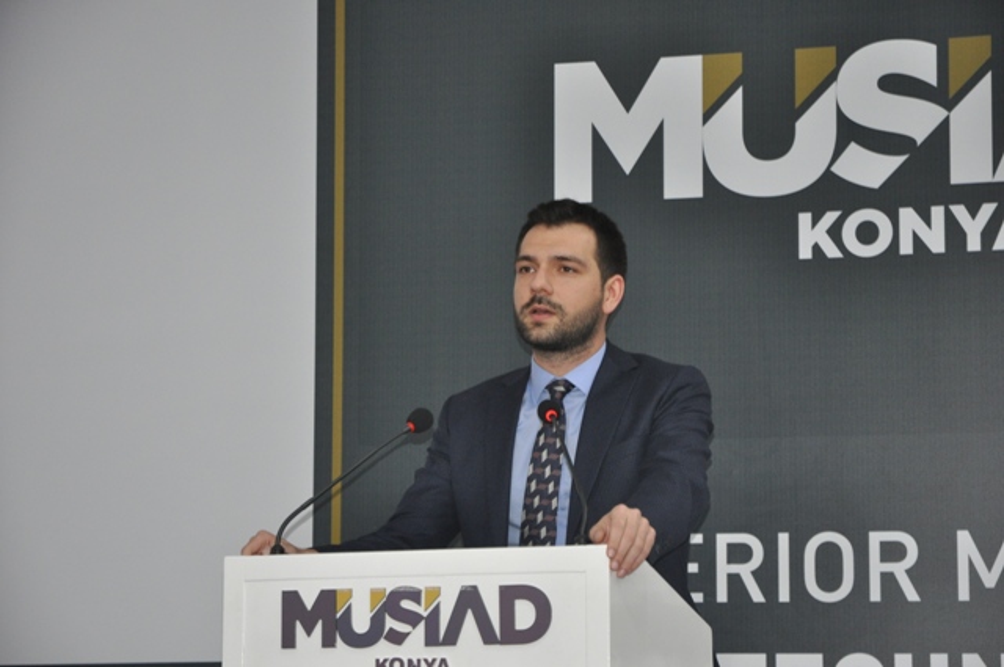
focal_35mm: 105
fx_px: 2925
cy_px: 334
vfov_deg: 13.0
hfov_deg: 19.5
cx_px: 502
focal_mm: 70
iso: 800
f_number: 4.5
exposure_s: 1/60
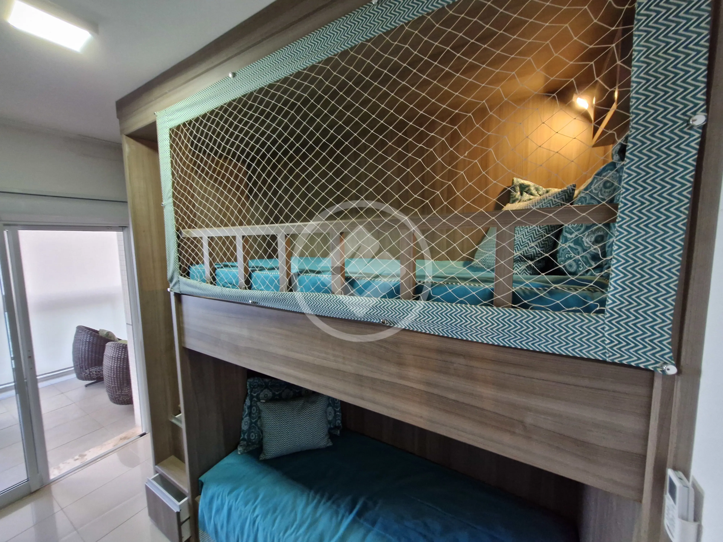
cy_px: 271
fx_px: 272
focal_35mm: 13
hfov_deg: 106.2
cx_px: 362
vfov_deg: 89.9
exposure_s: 1/40
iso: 320
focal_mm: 1.74
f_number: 2.2
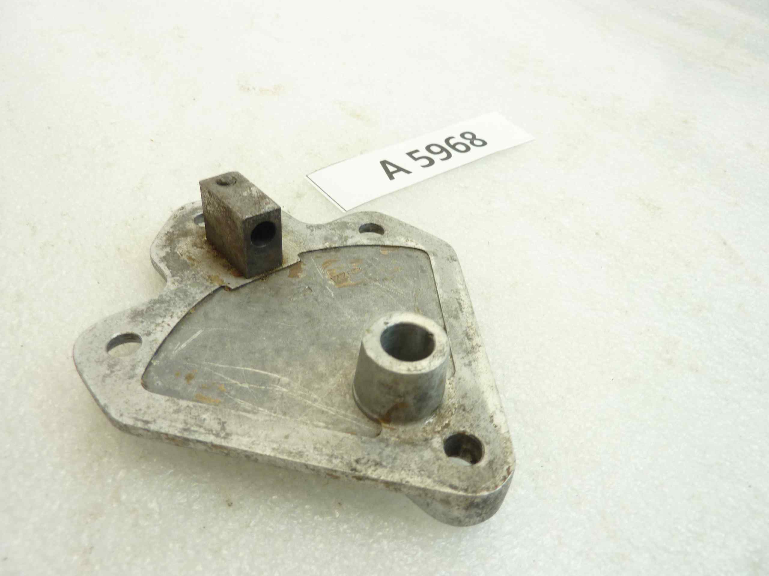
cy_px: 288
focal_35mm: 25
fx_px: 555
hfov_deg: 69.4
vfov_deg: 54.9
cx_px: 384
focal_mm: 4.1
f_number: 3.3
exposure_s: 1/20
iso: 80
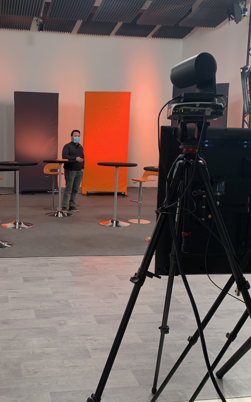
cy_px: 202
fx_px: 405
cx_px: 62
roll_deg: -0.1
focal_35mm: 37
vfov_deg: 52.7
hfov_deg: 33.7
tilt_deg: -6.8
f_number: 1.8
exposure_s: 1/50
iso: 50
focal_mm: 4.25
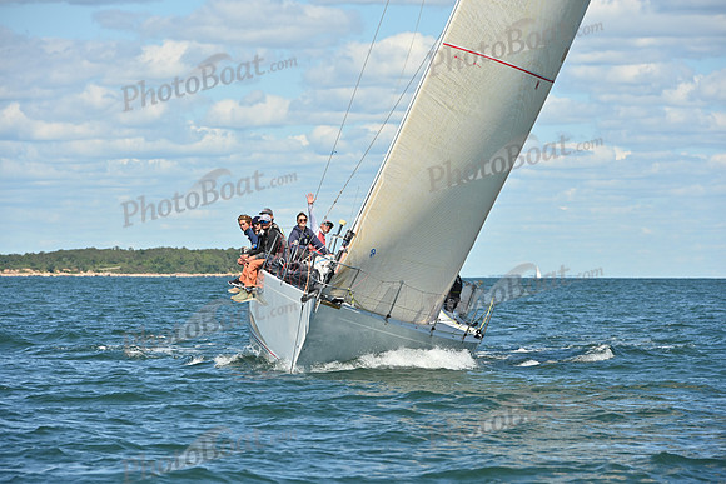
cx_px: 363
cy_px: 242
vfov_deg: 7.0
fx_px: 3933
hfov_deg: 10.5
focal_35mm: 195
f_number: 10
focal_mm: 195
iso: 320
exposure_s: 1/1250
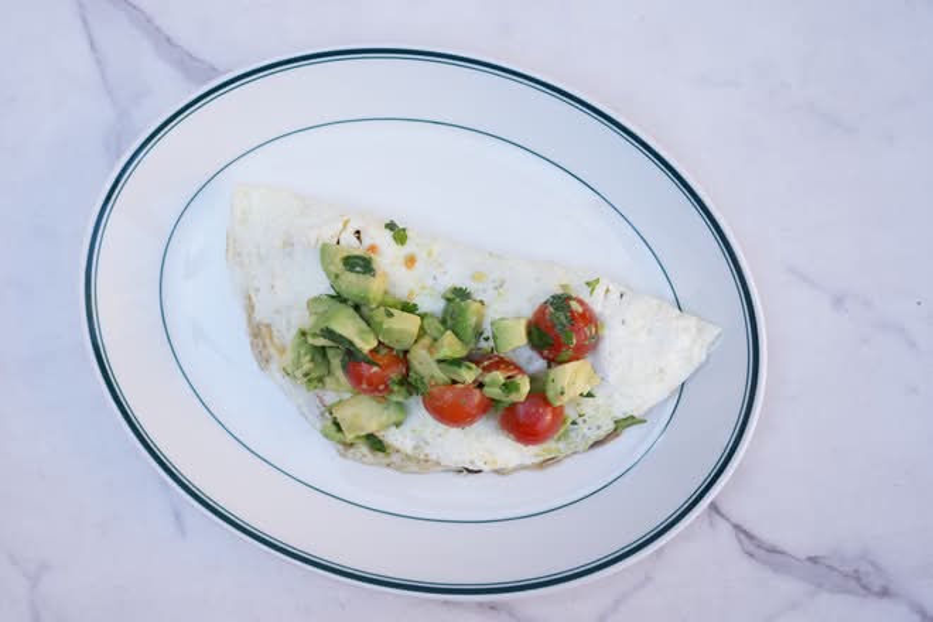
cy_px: 311
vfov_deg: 30.5
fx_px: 1140
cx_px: 466
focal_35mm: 44
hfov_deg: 44.5
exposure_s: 1/125
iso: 250
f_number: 6.3
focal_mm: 44
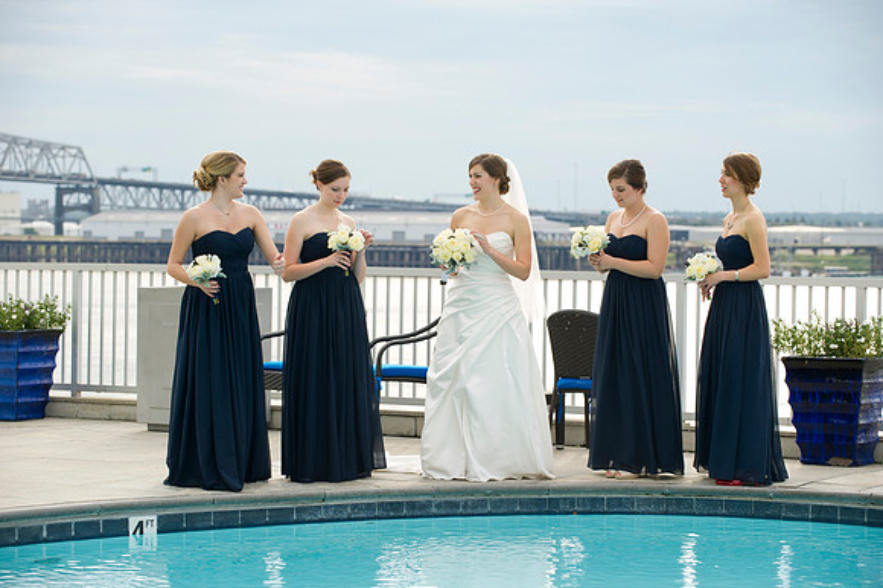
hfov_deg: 18.6
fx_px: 2696
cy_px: 294
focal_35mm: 110
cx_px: 442
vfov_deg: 12.4
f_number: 4.5
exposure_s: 1/200
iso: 200
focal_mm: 110
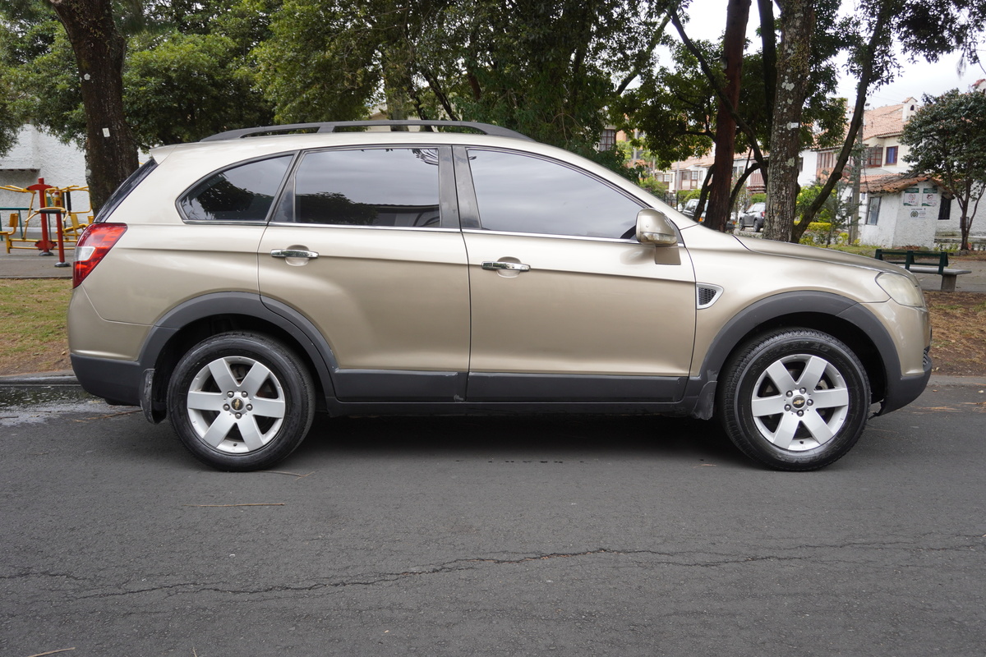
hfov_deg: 61.9
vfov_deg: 43.6
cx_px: 493
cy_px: 328
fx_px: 822
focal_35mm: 30
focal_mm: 20
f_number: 4
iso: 200
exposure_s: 1/500
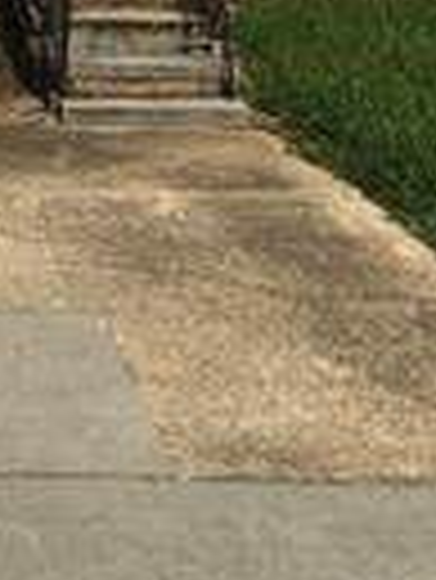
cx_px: -153
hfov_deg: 13.2
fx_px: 1811
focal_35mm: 108
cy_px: -220
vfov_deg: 16.9
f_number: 2.2
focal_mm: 4.15
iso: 25
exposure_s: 1/2024
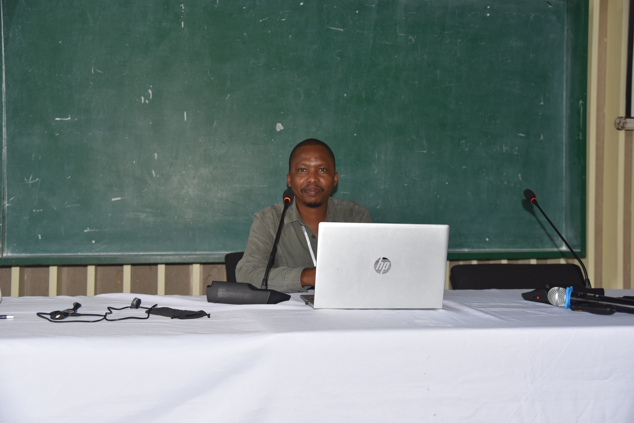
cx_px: 317
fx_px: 669
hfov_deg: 50.7
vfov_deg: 35.1
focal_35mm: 38
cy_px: 212
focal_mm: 38
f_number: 4
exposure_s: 1/60
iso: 200
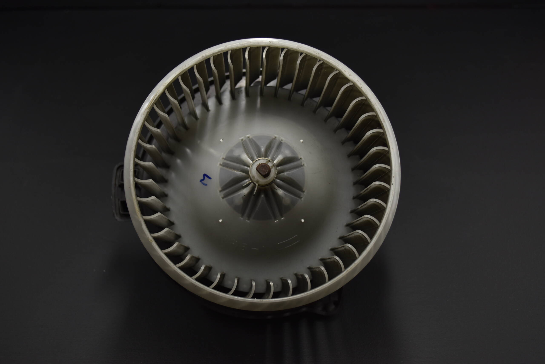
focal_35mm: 39
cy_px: 182
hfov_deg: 49.5
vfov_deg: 34.3
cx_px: 272
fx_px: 591
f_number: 5
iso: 250
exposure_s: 1/250
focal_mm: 26
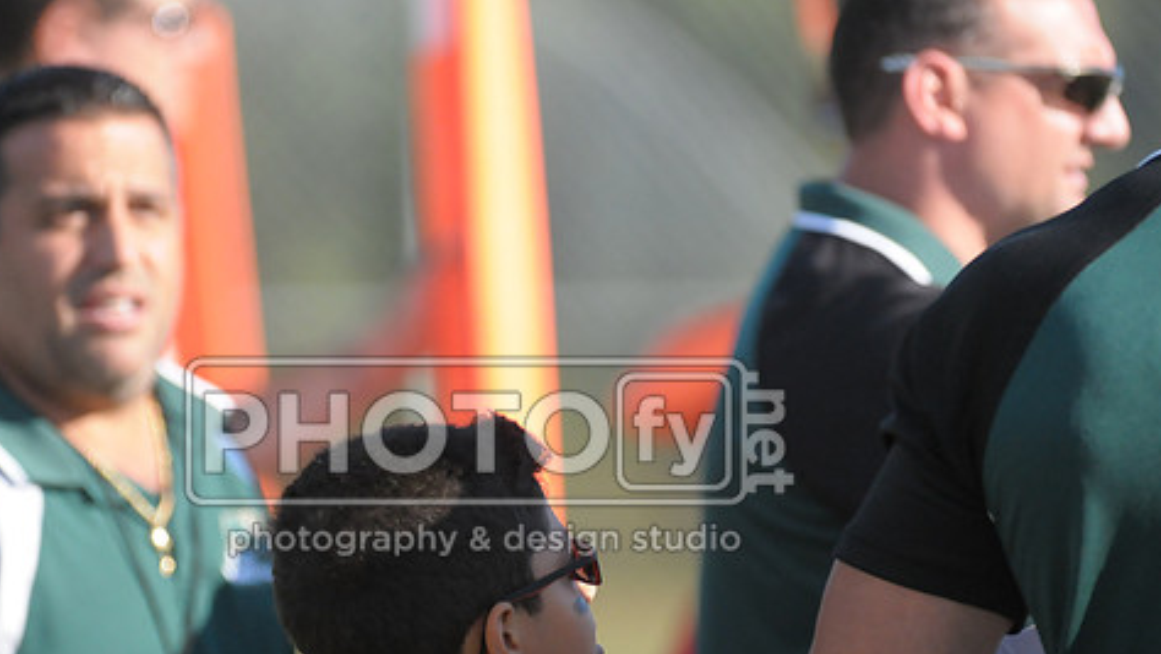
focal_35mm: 557
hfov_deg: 3.9
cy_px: 449
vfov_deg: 2.2
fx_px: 17153
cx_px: 478
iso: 1600
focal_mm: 290
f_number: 4
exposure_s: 1/5000
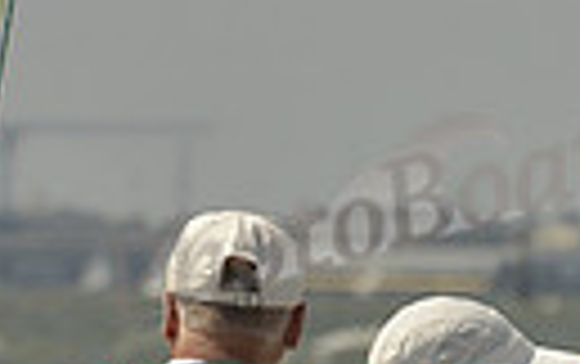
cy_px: 793
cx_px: 971
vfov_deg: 1.4
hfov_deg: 2.2
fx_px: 15242
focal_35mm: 963
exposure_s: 1/1600
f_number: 9
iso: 280
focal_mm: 210
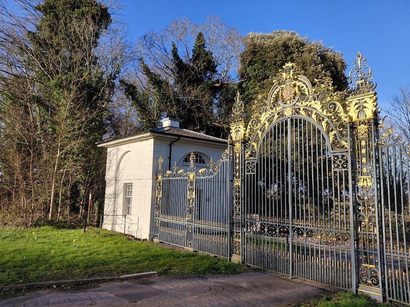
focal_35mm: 25
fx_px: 296
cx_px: 205
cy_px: 154
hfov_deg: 69.4
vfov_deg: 54.9
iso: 50
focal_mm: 4.69
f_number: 1.8
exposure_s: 1/1753
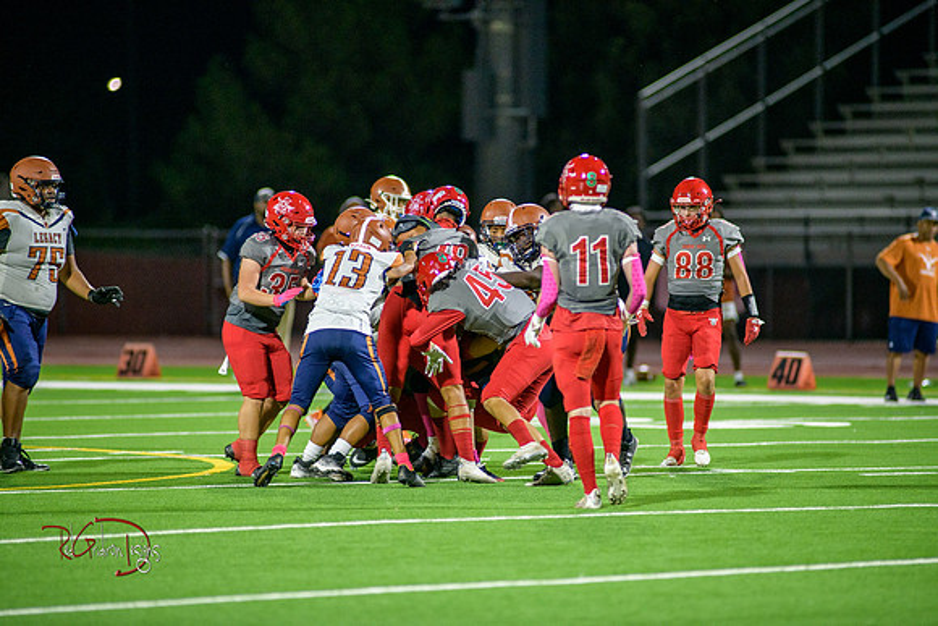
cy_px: 313
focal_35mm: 300
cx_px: 469
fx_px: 7818
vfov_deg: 4.6
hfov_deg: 6.9
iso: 2000
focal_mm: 300
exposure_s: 1/500
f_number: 2.8
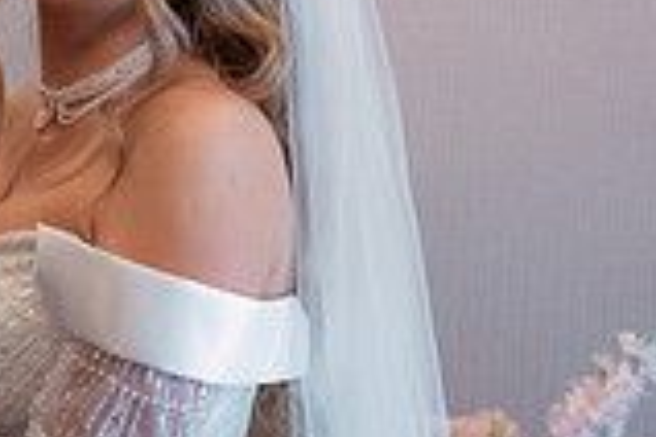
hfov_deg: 17.8
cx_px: -183
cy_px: 156
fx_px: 1968
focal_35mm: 108
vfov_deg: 12.7
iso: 640
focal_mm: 28
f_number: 2.8
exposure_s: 1/250
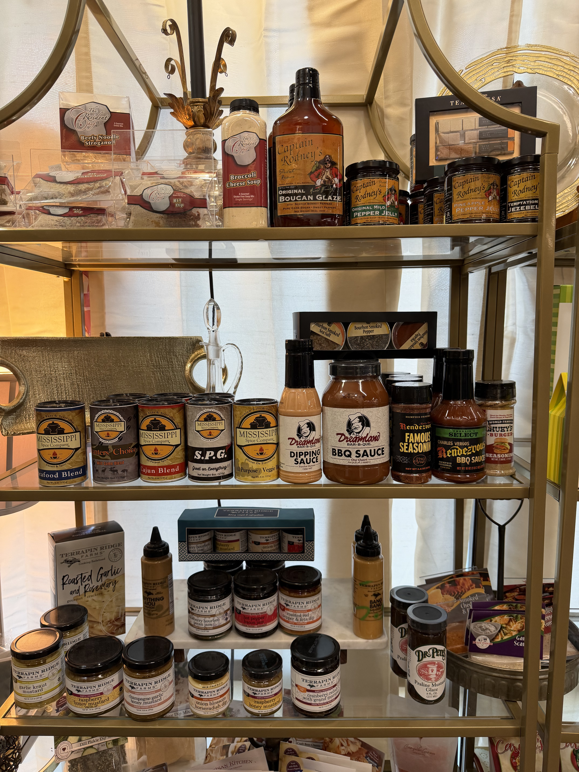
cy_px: 386
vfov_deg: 71.6
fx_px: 535
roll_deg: +0.4
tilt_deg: -5.8
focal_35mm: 24
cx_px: 290
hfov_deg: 56.8
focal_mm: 6.76
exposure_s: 1/120
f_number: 1.78
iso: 160
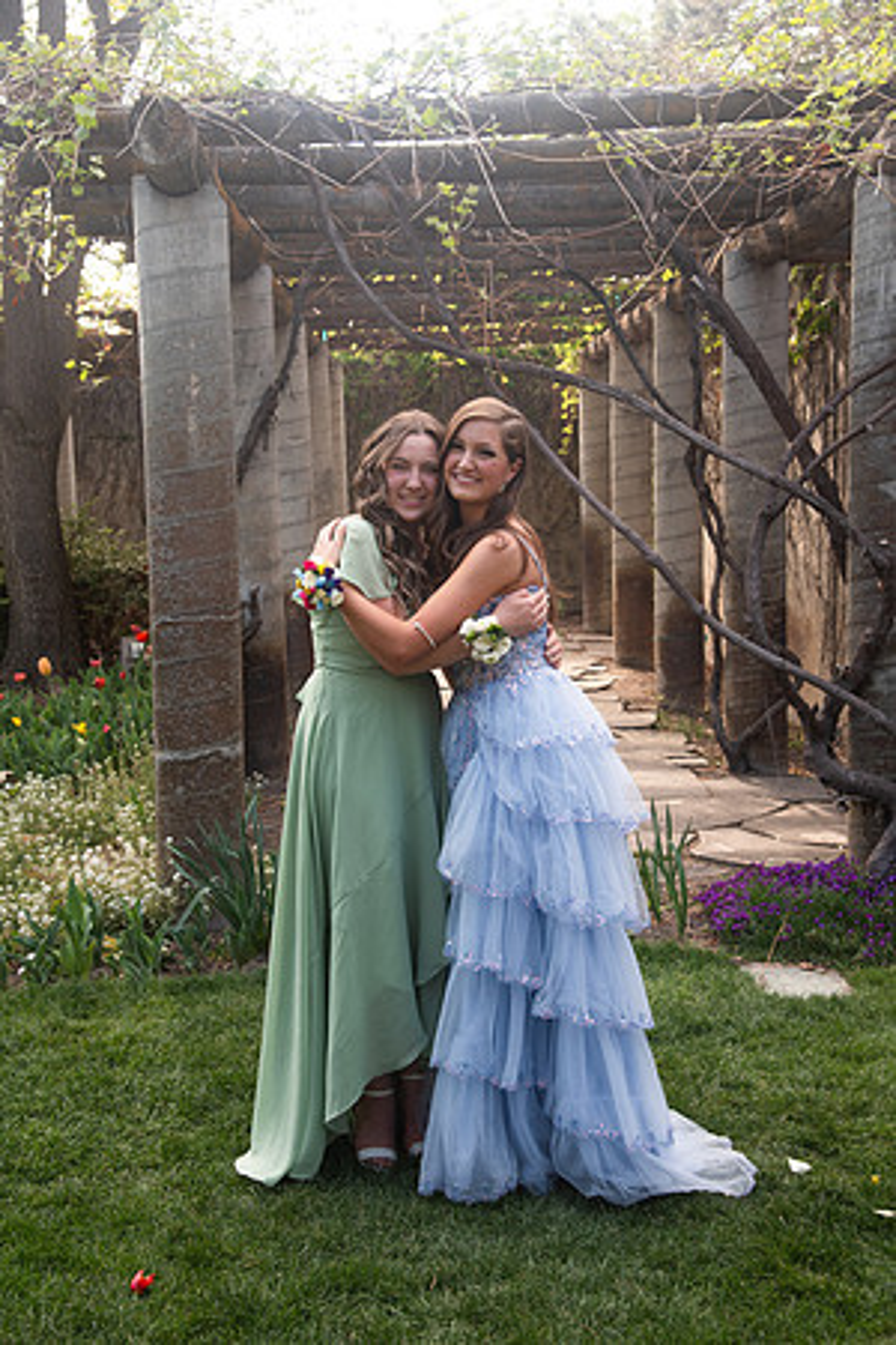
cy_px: 672
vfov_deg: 41.1
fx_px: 1792
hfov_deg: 28.1
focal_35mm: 48
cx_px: 448
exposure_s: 1/125
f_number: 5.6
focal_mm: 48
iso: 250
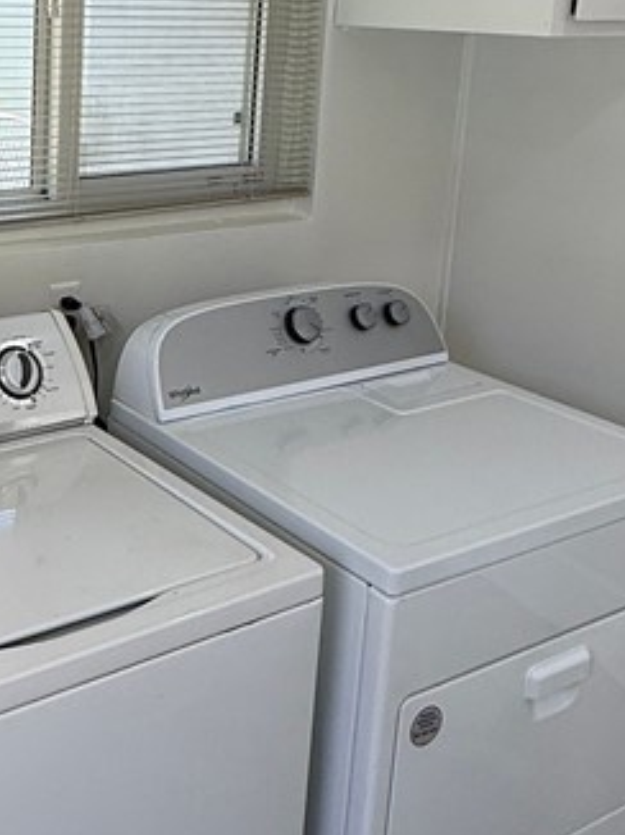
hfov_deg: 30.2
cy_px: 200
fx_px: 1061
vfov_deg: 41.6
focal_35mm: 44
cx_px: -20
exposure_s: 1/120
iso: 64
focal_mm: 2.22
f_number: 2.2
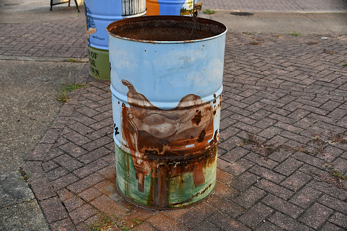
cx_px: 174
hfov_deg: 46.4
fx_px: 405
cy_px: 116
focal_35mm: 42
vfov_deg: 31.9
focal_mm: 28
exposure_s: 1/250
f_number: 4.5
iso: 400
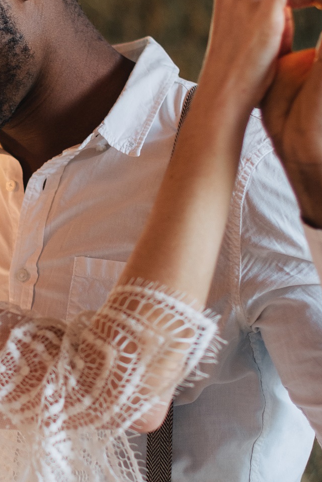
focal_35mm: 150
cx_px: -12
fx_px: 2011
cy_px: 285
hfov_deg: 9.1
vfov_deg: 13.7
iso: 200
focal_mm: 50
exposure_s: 1/125
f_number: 2
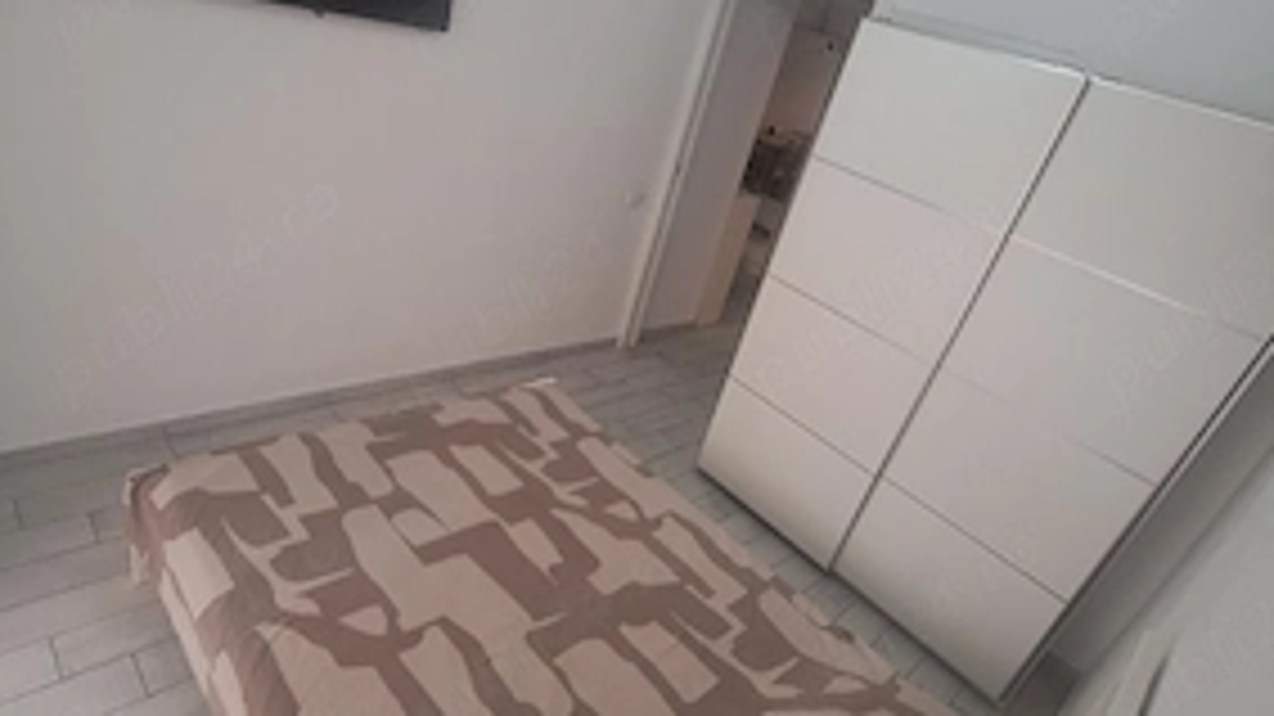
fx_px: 675
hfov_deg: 86.6
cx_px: 635
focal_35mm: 20
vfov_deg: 55.8
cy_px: 342
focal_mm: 1.74
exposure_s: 1/50
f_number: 2.2
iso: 80
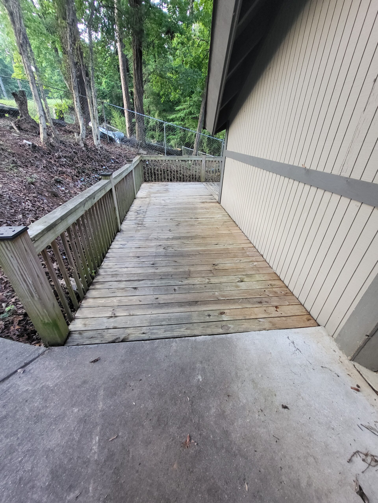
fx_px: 189
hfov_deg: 89.9
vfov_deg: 106.2
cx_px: 189
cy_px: 252
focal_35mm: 13
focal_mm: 1.74
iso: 320
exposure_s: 1/30
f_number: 2.2
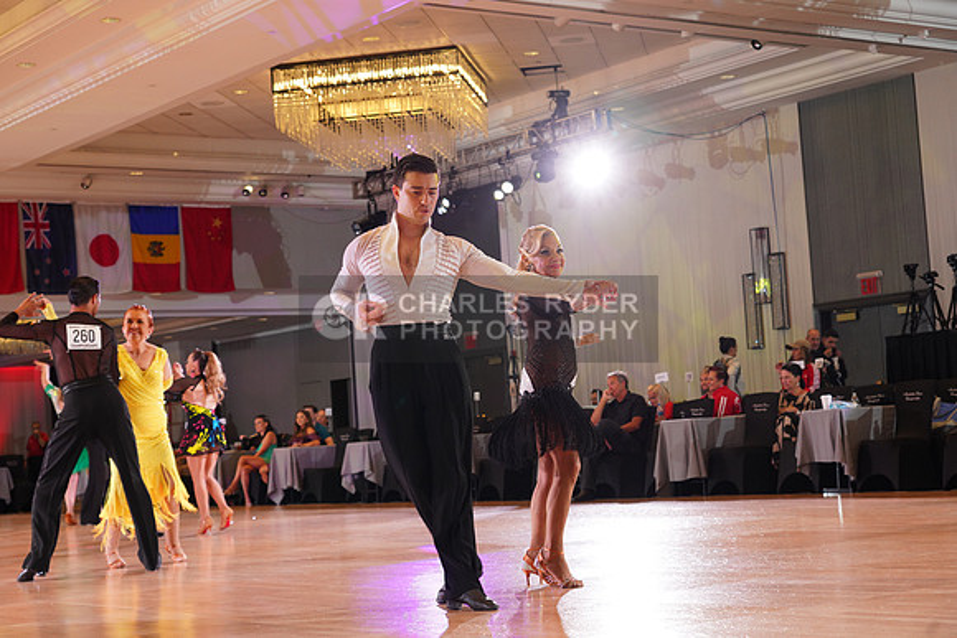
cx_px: 478
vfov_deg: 21.6
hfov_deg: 31.9
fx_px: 1675
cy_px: 319
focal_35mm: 63
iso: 1600
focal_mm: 63
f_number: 5
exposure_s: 1/160
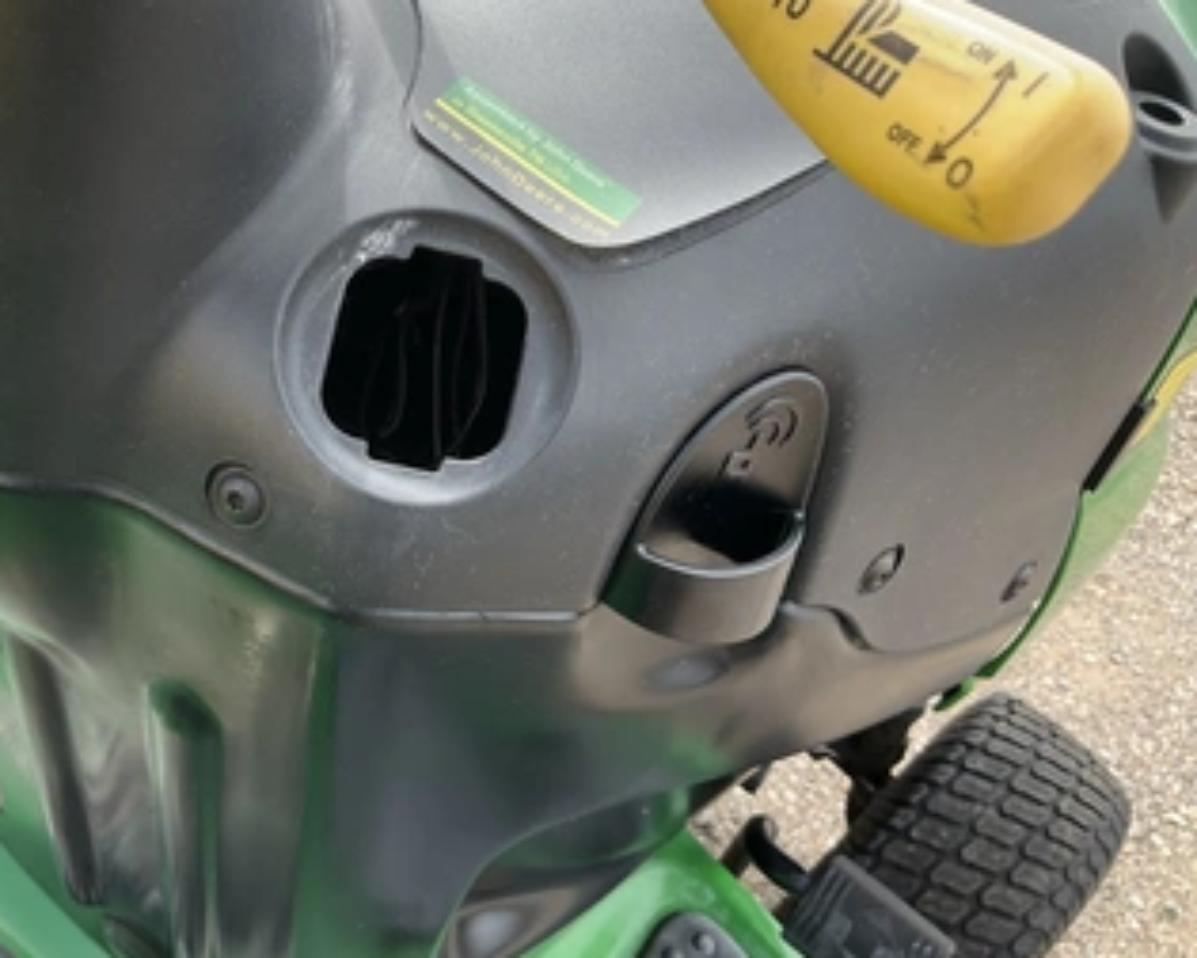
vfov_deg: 41.1
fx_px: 1275
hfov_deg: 49.9
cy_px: 449
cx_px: 460
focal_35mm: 36
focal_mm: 3
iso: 25
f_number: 1.8
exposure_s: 1/270
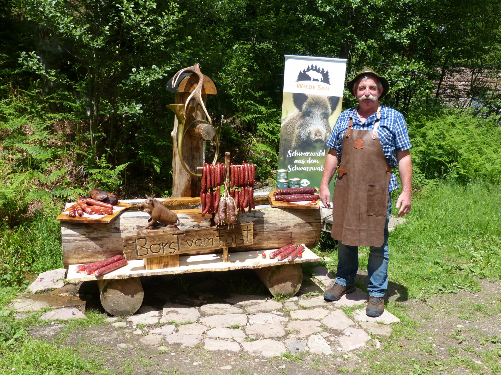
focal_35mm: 35
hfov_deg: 52.6
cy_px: 188
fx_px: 507
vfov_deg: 40.7
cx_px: 250
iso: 100
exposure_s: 1/500
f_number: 4
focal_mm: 6.3
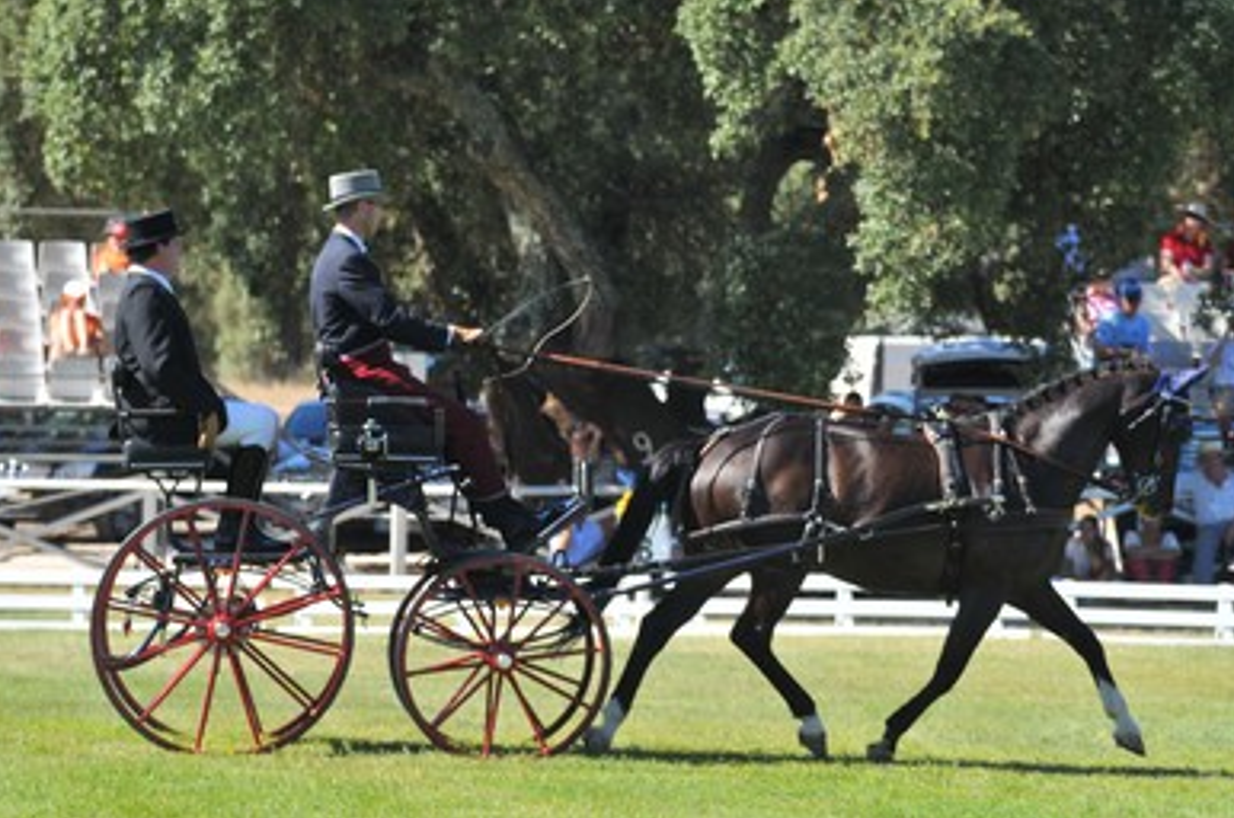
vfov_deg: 6.3
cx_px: 684
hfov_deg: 9.4
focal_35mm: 219
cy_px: 363
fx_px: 7480
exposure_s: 1/800
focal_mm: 125
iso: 320
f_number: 5
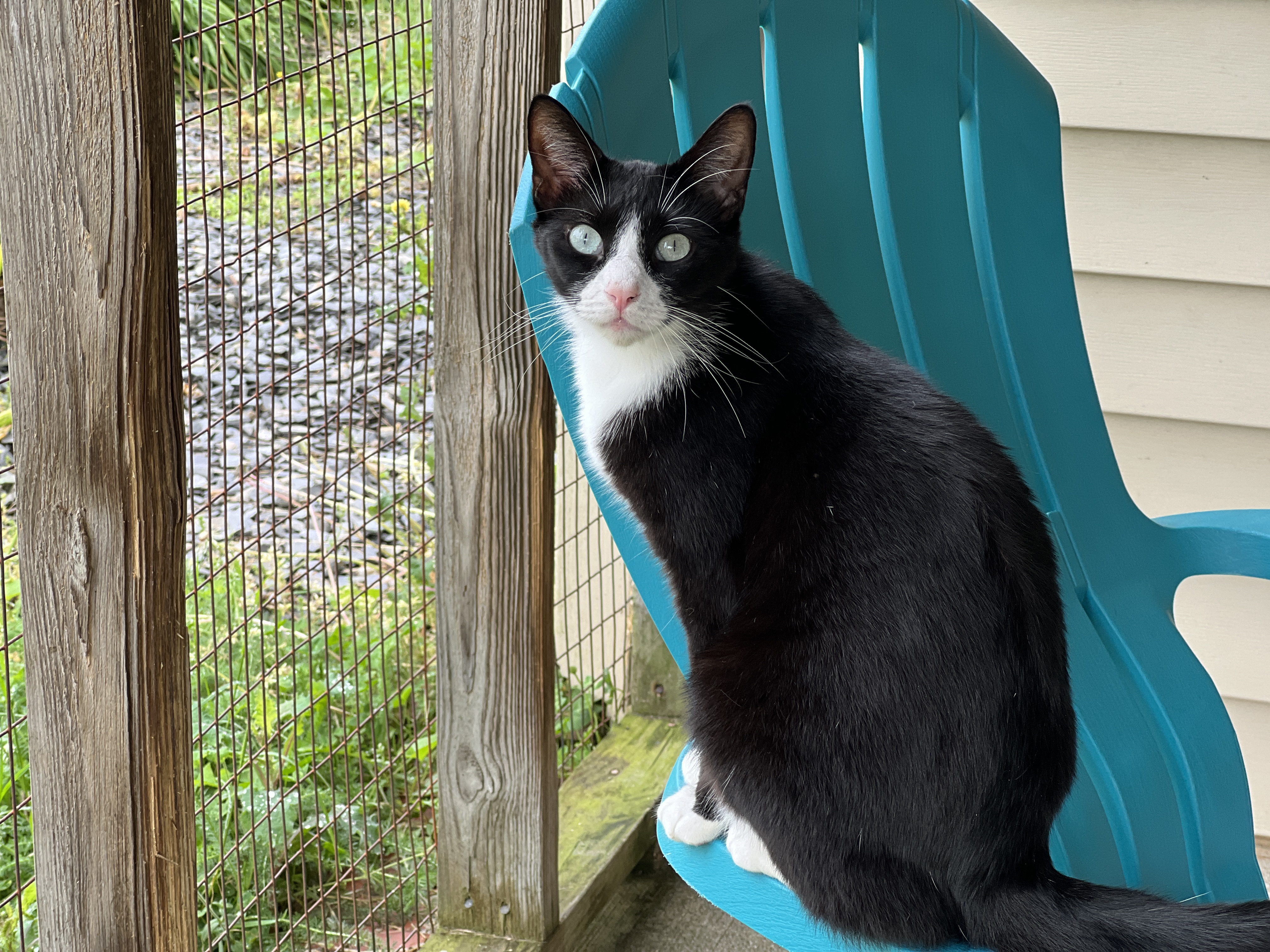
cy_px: 476
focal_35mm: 77
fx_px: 2825
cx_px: 635
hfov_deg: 25.3
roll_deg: -0.8
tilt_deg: -16.1
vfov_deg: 19.1
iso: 50
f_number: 2.8
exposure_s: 1/121
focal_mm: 9
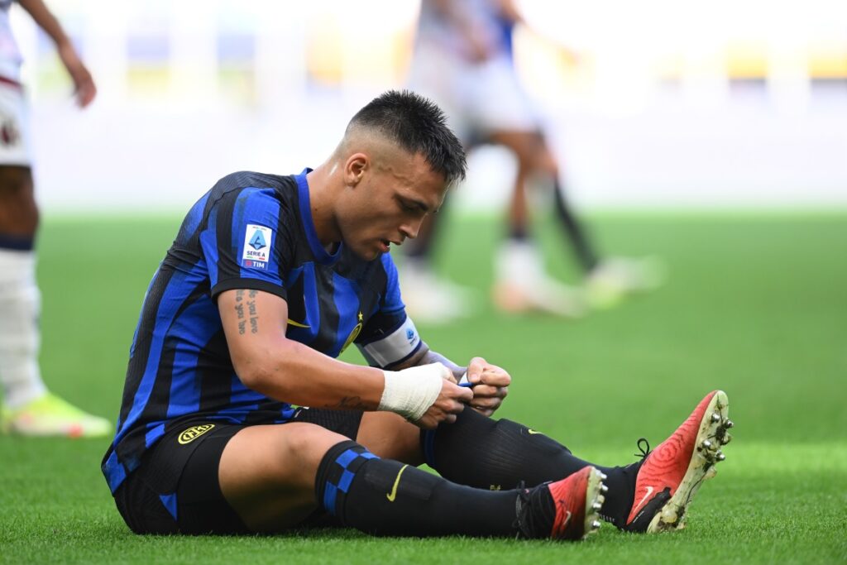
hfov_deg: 5.2
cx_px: 424
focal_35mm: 400
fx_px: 9412
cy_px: 282
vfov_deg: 3.4
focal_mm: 400
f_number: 4
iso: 1600
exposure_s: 1/1600
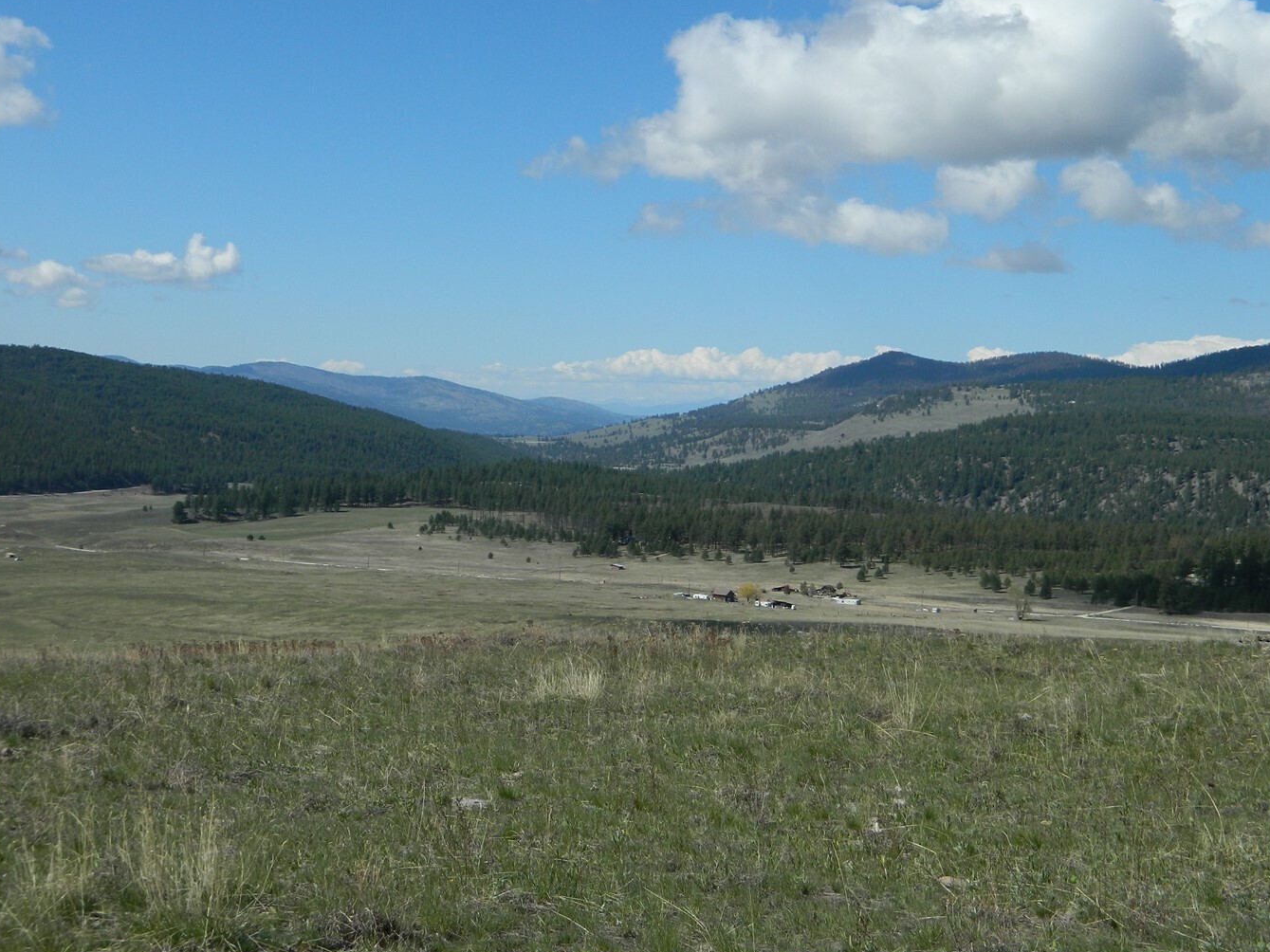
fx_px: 1798
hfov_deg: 38.8
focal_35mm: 49
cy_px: 481
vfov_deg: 29.7
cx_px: 552
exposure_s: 1/200
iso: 80
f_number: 9.8
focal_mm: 7.3
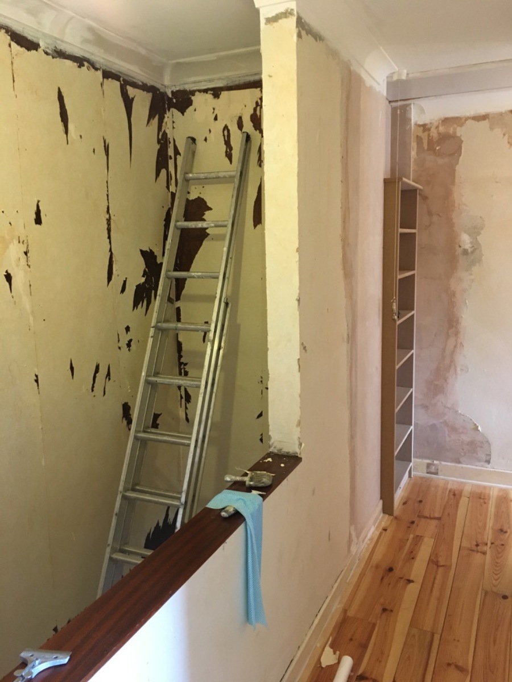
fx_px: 572
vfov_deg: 61.7
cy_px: 341
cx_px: 256
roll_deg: +0.4
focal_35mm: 29
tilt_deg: -8.6
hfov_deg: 48.2
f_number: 2.2
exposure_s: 1/33
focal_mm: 4.15
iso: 200
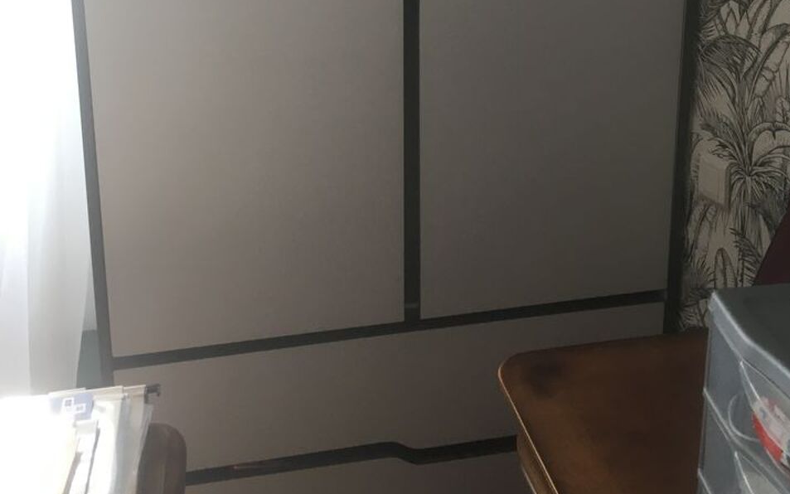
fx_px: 926
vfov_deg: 28.0
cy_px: -9
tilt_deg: -16.8
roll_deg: +1.3
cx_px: 388
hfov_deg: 46.2
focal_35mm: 43
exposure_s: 1/33
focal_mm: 4.15
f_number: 2.2
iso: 32
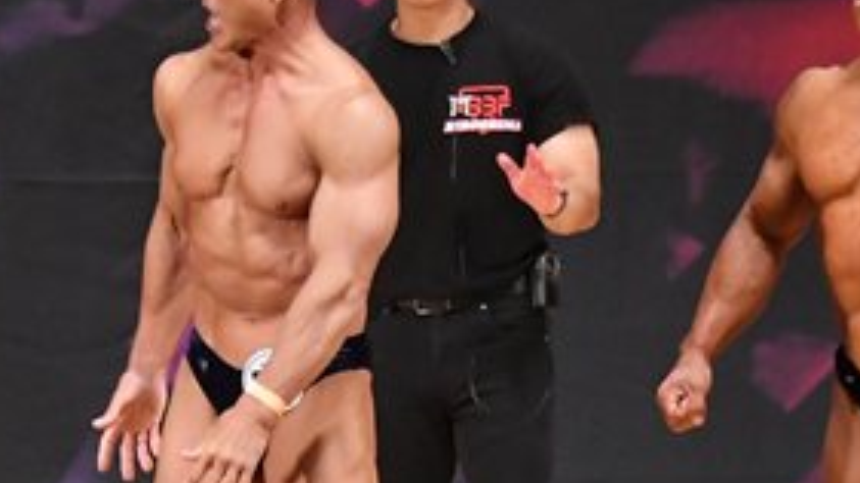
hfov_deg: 3.7
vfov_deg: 2.1
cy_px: 330
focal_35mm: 583
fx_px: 13293
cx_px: 213
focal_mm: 135
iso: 6400
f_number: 5.6
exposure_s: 1/400
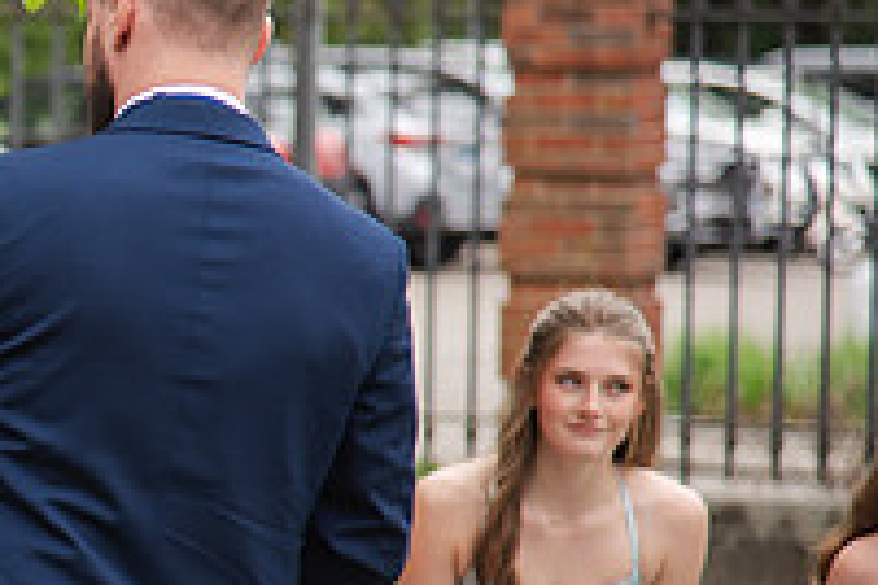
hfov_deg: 6.3
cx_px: -384
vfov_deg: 4.2
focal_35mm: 324
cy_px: 456
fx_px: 7901
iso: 320
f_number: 4
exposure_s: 1/400
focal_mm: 112
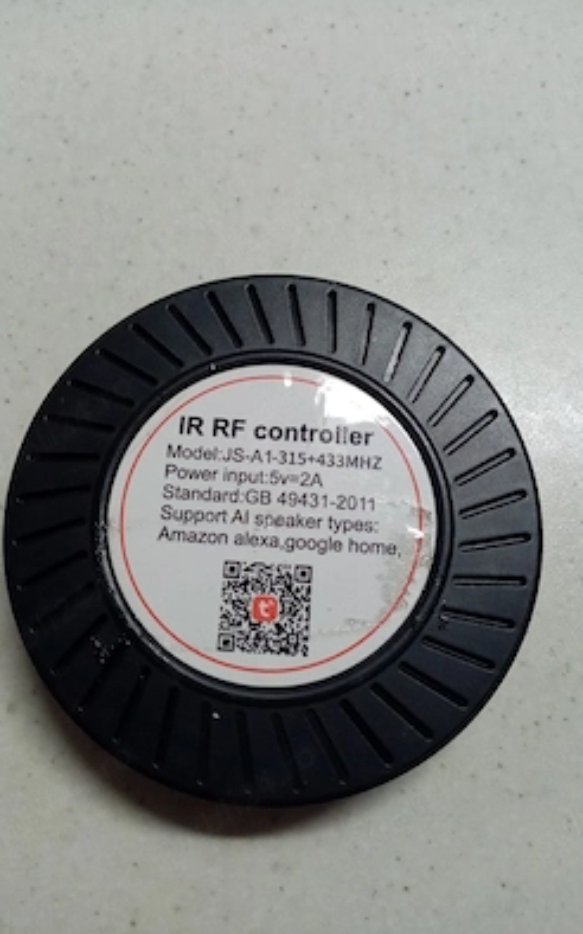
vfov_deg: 66.5
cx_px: 287
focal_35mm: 28
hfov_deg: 44.5
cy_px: 462
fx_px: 712
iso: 119
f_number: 1.8
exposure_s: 1/33.3
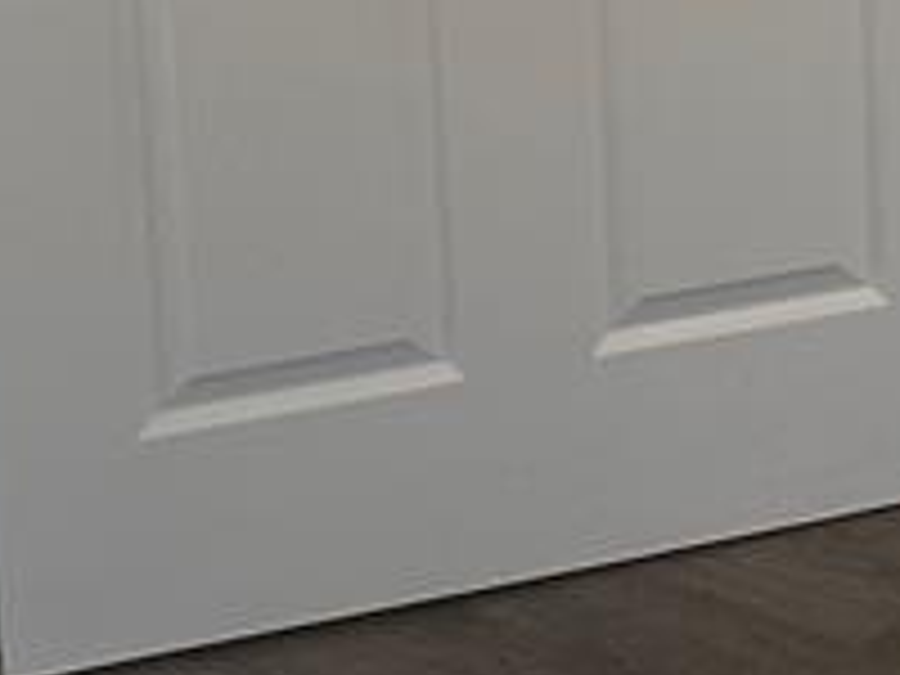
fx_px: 3198
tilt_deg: -6.0
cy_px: -801
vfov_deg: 10.7
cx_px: 1760
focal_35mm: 123
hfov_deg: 13.8
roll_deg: -0.2
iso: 160
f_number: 1.78
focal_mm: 6.86
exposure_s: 1/120
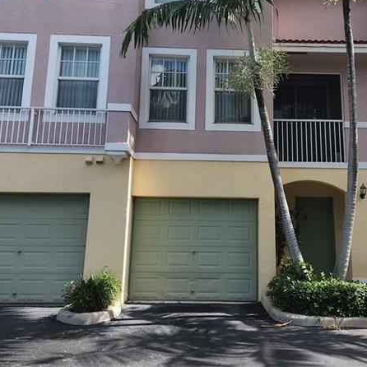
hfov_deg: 46.9
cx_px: 221
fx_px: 420
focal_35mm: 35
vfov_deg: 47.0
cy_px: 148
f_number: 1.8
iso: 20
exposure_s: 1/577
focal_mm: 5.4
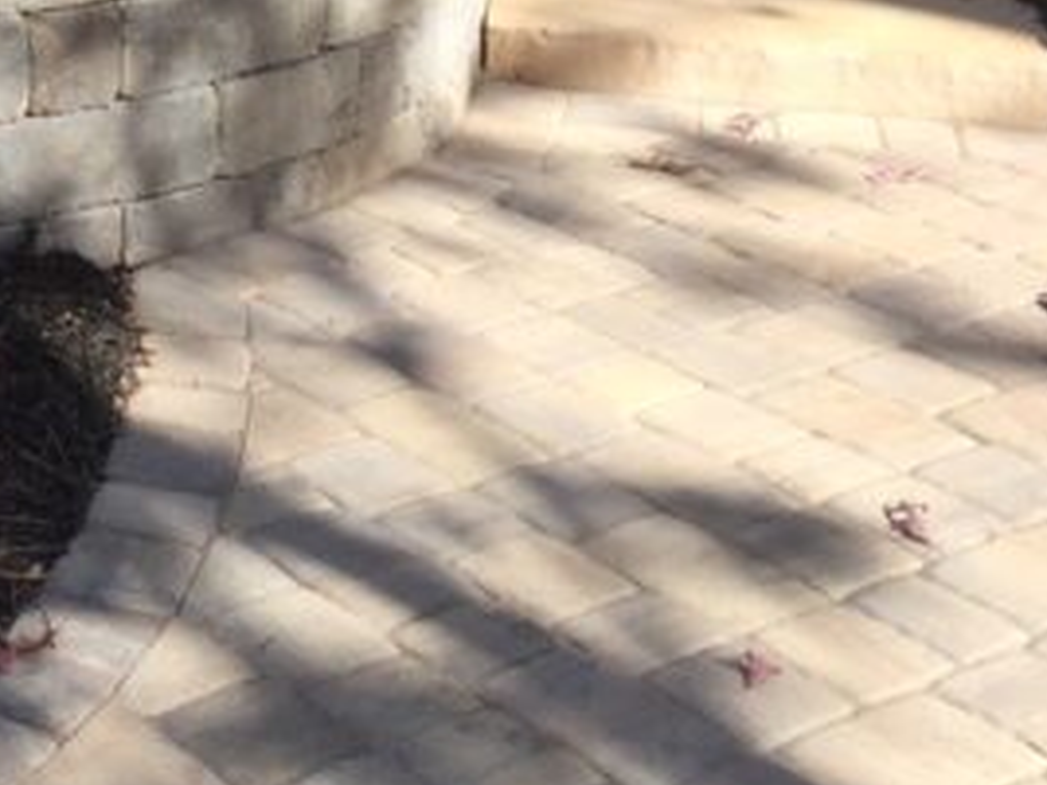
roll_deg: +0.1
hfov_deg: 22.0
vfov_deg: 17.4
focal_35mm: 83
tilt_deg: -14.2
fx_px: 2510
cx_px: -172
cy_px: -8
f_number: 2.2
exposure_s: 1/682
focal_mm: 4.15
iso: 32
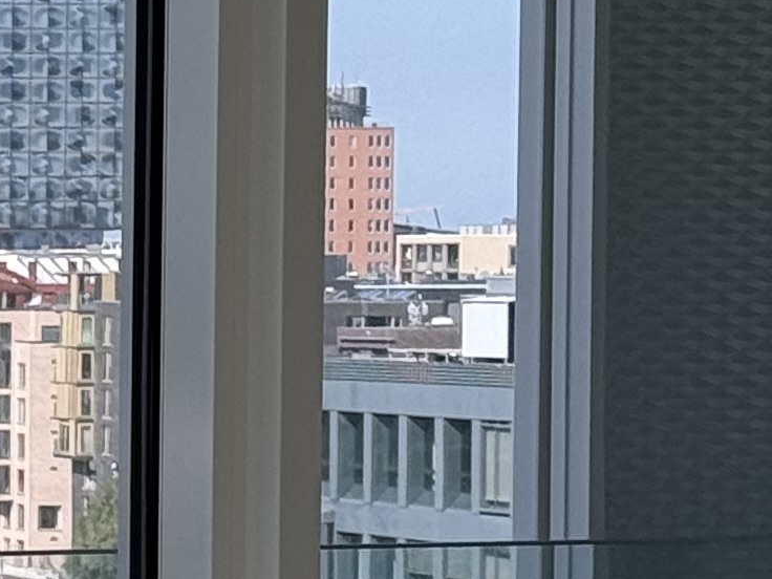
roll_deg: -0.5
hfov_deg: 7.1
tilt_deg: -1.8
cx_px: -999
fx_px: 5865
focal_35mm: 263
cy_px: 516
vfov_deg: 5.6
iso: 64
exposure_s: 1/2342
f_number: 1.78
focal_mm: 6.76
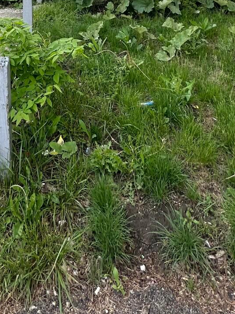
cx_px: 66
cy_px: -66
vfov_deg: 36.5
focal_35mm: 39
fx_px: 353
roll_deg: +1.2
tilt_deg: +4.1
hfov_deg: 36.2
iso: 40
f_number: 2.2
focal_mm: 2.22
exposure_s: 1/183
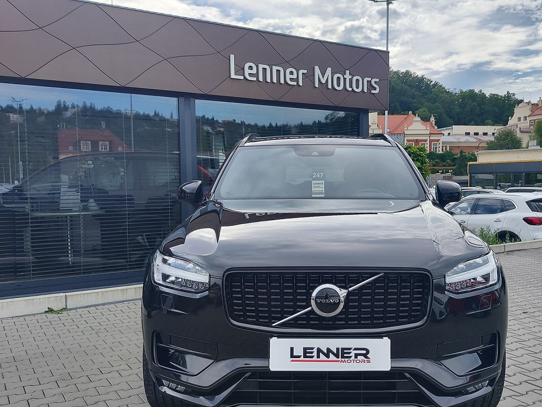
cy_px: 230
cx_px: 308
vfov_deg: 51.2
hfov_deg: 65.0
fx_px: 423
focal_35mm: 27
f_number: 1.69
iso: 50
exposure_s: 1/835
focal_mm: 7.01
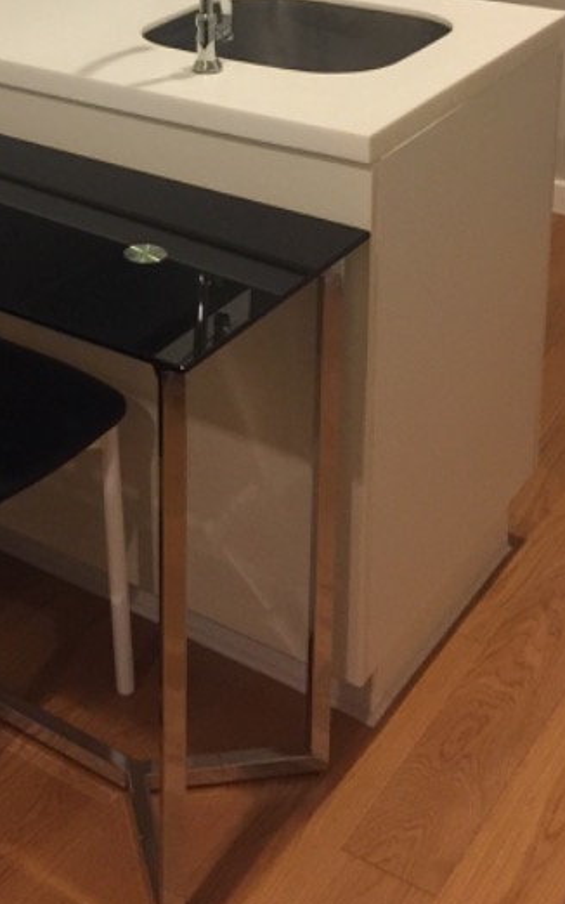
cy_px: 59
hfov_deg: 21.7
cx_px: 94
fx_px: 1452
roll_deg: +1.0
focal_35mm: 59
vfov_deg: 32.5
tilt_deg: -15.5
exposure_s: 1/17
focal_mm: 4.15
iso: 160
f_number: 2.2
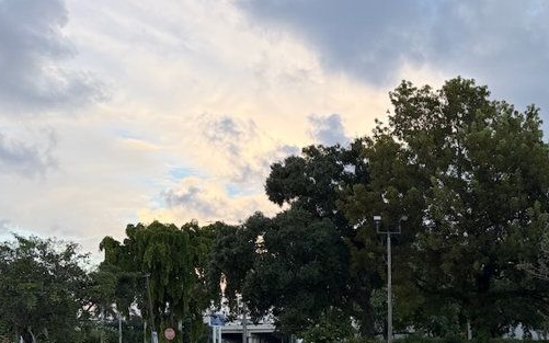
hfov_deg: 37.4
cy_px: 367
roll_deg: +0.3
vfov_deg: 23.5
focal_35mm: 52
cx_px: 444
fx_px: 778
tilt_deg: -2.3
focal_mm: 6.76
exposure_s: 1/715
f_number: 1.78
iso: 100
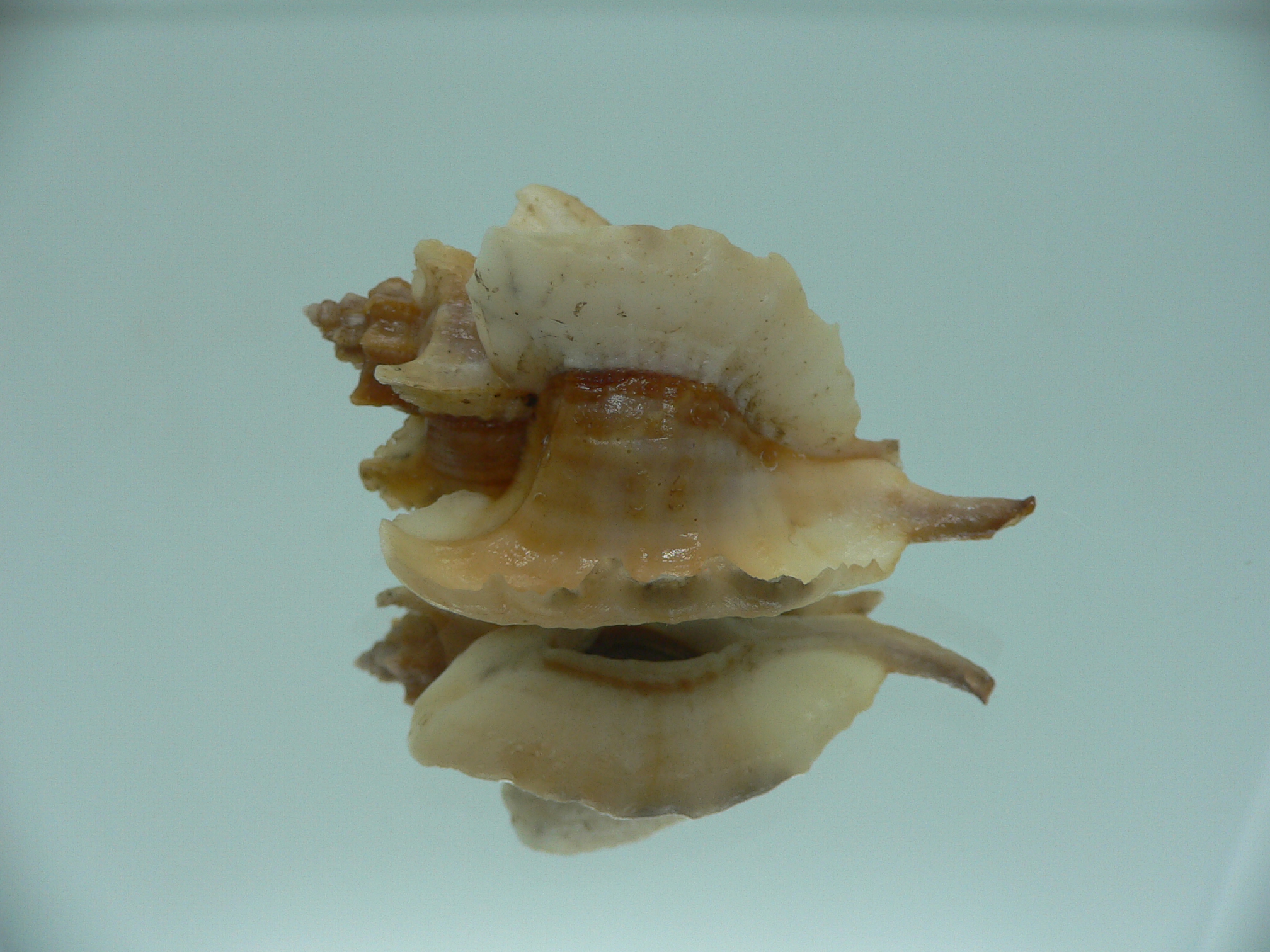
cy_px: 476
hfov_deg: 52.6
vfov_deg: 40.7
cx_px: 635
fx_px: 1284
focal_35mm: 35
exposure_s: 1/60
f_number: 2.8
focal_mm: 4.6
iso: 80
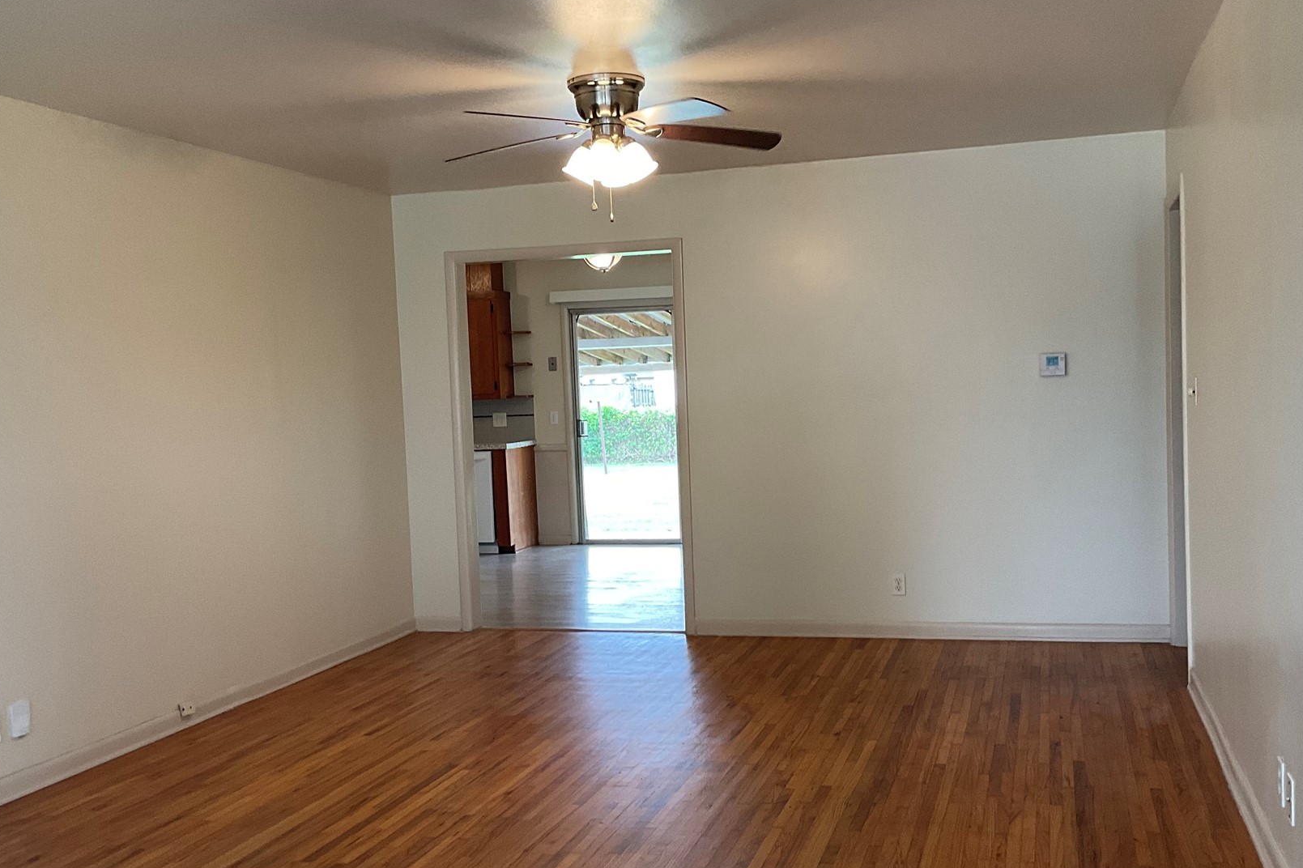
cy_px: 474
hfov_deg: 53.1
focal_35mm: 36
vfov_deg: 36.8
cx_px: 700
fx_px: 1303
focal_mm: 3
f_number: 1.8
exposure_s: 1/60
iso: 80
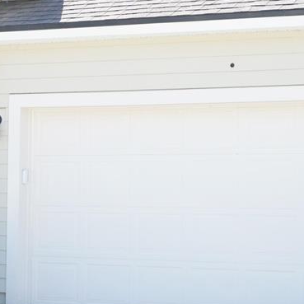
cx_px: 74
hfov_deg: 13.5
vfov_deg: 13.5
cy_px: 80
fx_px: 1282
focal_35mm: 129
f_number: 7.1
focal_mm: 35
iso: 100
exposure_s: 1/60
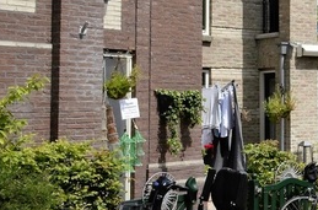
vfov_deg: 13.2
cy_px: 23
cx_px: 463
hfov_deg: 18.1
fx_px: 898
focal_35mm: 102
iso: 500
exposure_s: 1/640
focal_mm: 22
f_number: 13
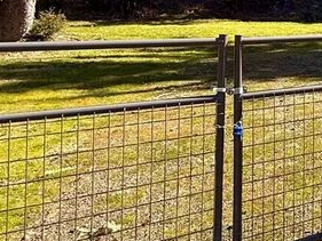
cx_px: 453
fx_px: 475
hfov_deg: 28.3
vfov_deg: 27.0
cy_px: 1
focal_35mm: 51
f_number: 2.2
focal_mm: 2.22
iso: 50
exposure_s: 1/619
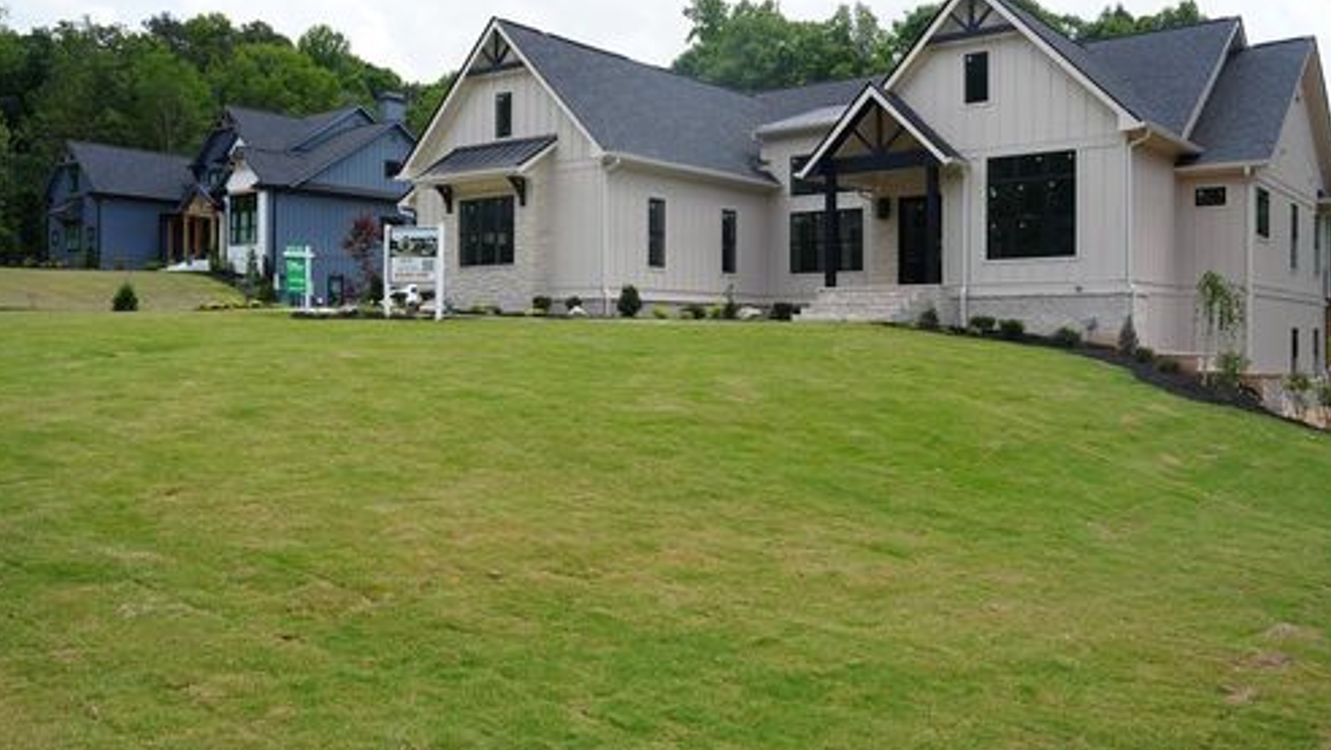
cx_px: 660
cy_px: 332
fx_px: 1165
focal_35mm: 33
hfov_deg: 59.5
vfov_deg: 35.6
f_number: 5
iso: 100
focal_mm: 31
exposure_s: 1/320
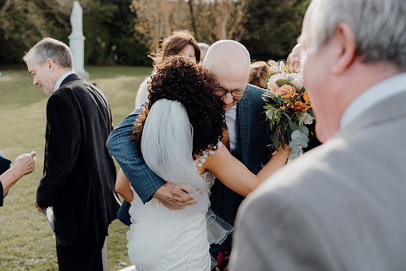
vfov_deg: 29.9
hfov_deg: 43.6
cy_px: 136
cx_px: 203
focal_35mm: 45
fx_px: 508
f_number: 3.5
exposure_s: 1/400
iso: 160
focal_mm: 45
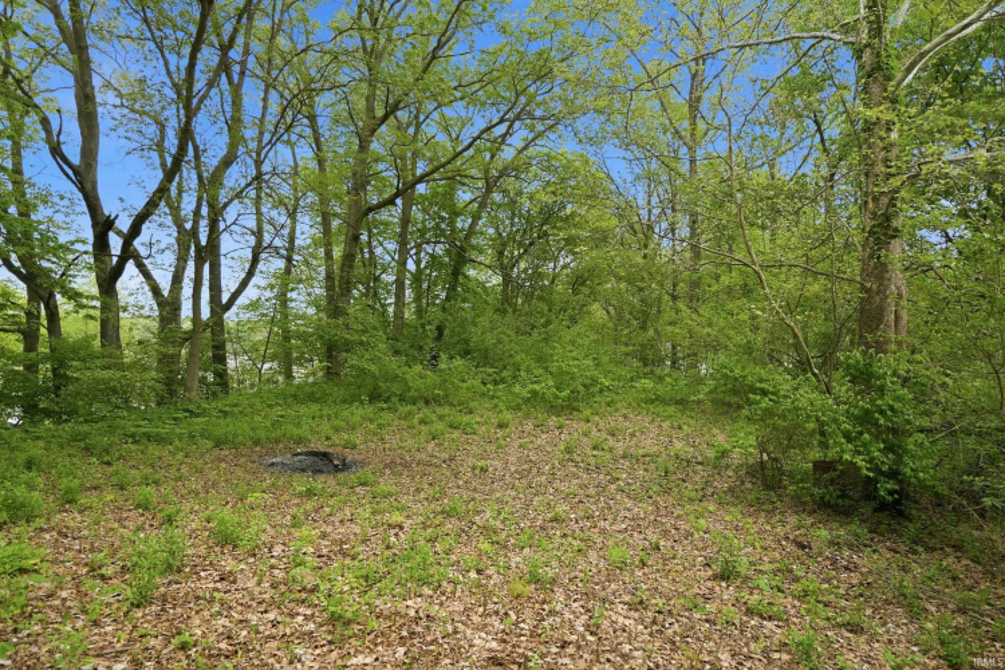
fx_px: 614
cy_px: 335
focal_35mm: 22
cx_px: 502
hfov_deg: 78.6
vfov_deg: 57.2
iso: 100
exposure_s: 1/125
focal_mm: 15
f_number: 4.5
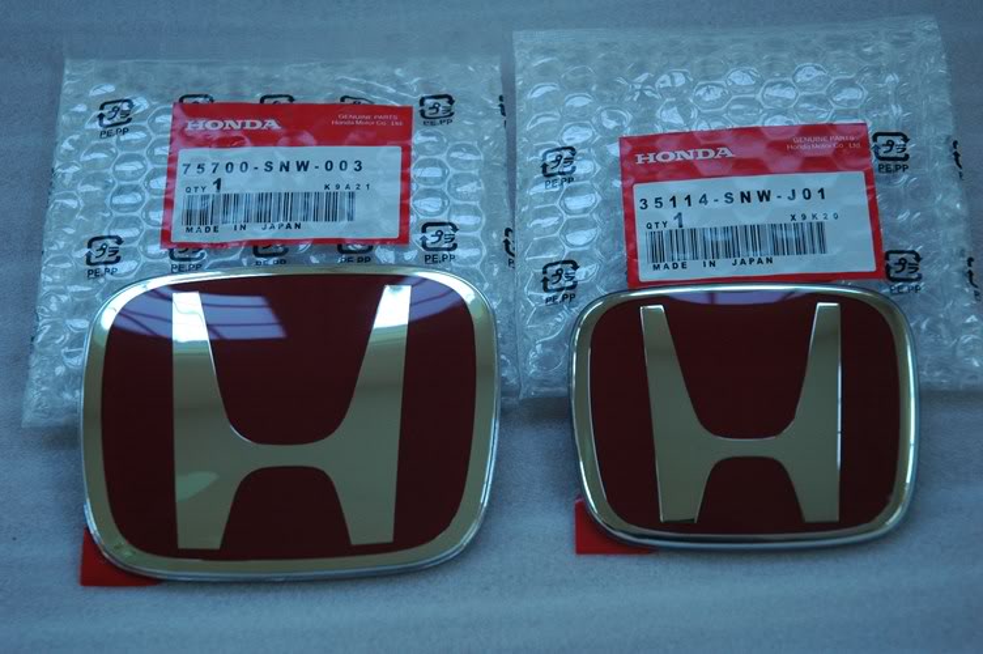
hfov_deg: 24.2
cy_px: 327
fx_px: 2292
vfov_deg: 16.2
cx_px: 492
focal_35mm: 84
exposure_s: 1/30
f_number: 5.6
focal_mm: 56
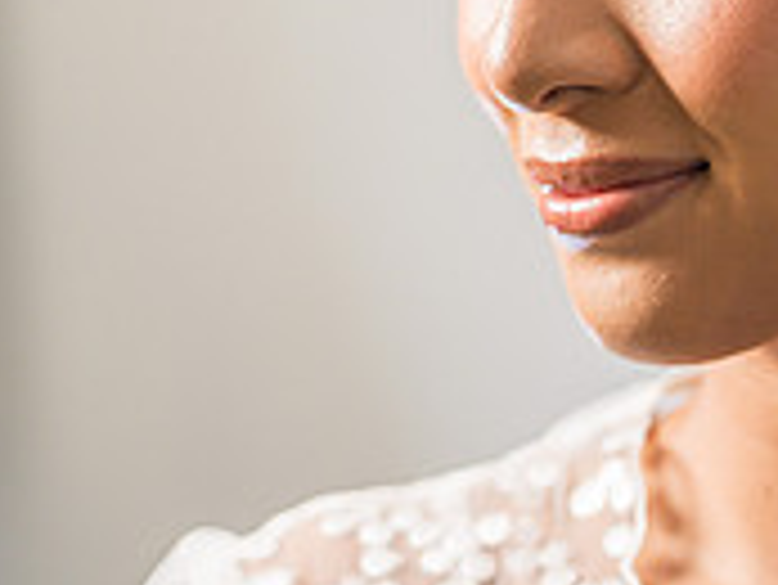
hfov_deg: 8.1
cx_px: 971
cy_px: 97
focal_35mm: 242
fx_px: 5443
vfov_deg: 6.1
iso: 400
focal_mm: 75
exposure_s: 1/160
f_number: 1.8
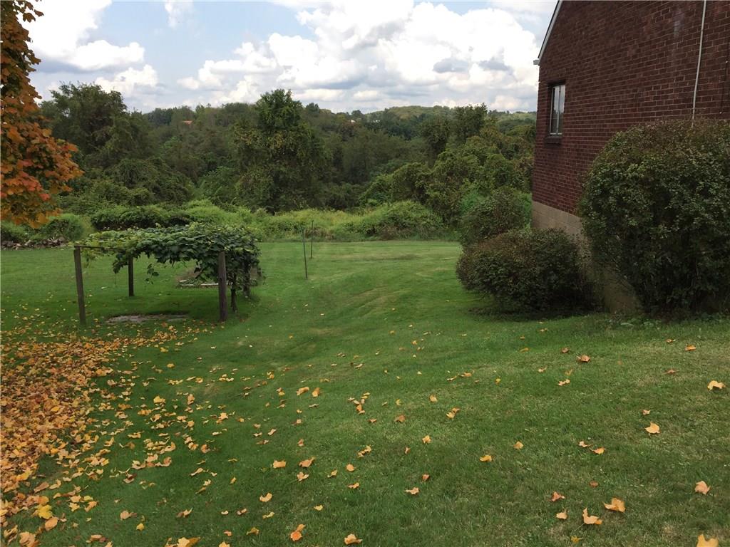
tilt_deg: -11.7
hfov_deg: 61.7
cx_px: 365
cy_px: 274
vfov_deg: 48.2
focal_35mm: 29
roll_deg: -1.0
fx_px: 612
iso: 32
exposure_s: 1/1041
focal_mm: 4.15
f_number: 2.2
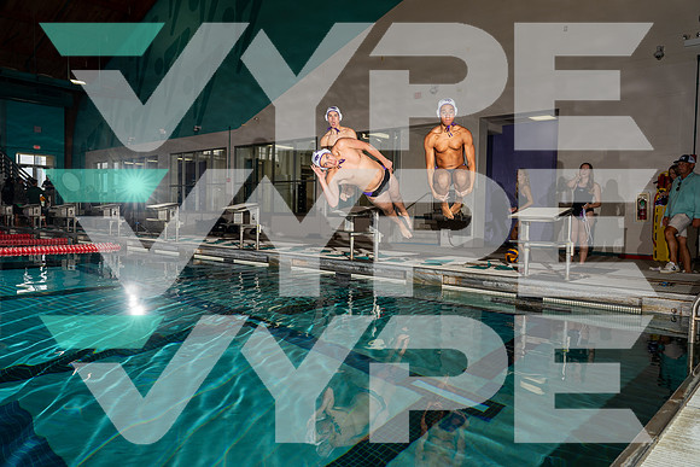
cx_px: 350
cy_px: 234
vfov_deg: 46.4
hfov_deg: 65.5
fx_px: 545
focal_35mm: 28
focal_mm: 28
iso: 100
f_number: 4
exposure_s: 1/250
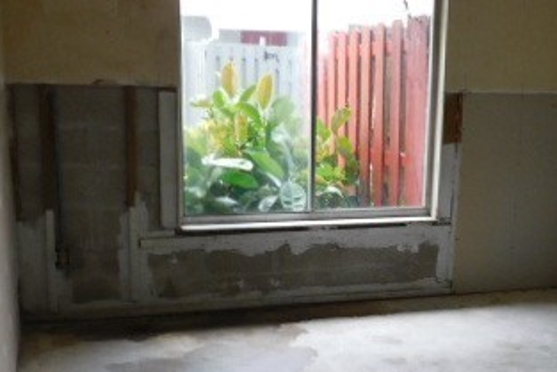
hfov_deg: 38.5
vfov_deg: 26.3
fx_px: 789
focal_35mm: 51
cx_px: 363
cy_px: 256
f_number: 3.3
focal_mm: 4.3
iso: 200
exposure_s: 1/30
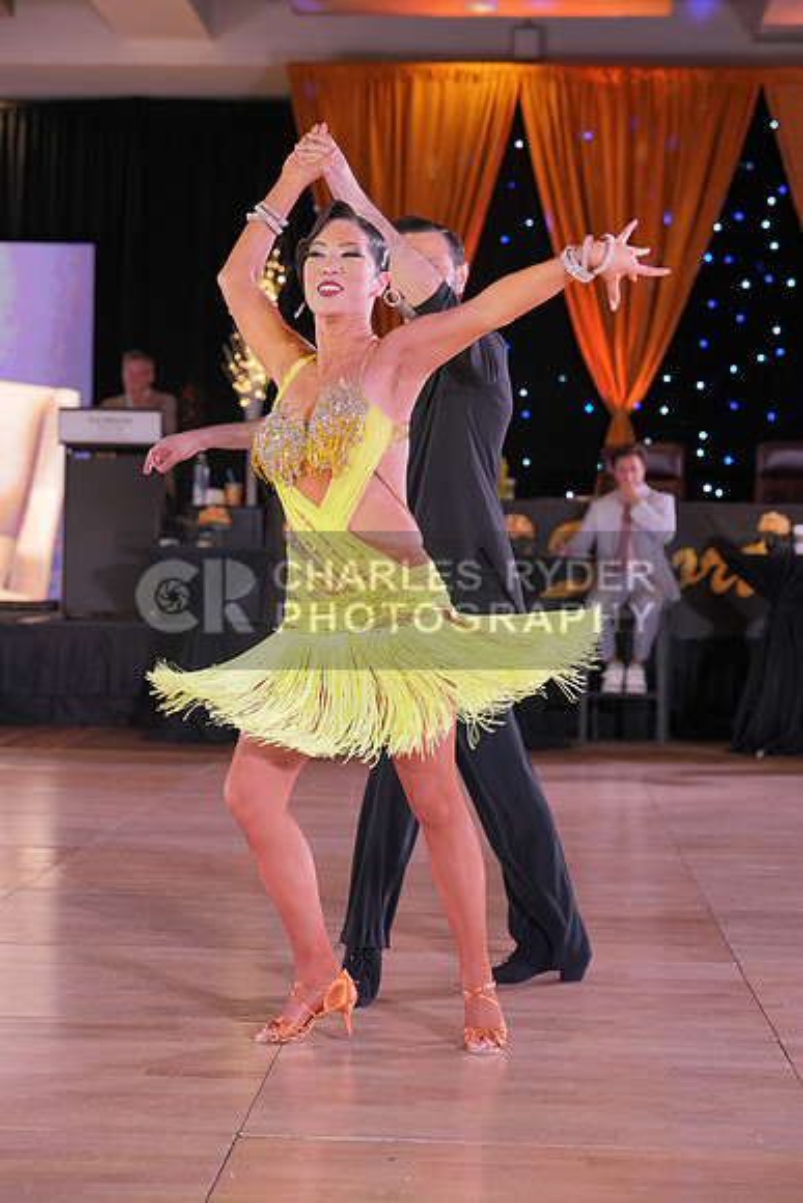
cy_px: 602
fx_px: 2341
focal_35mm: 70
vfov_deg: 28.8
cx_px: 402
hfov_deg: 19.5
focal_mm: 70
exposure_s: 1/400
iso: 2500
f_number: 4
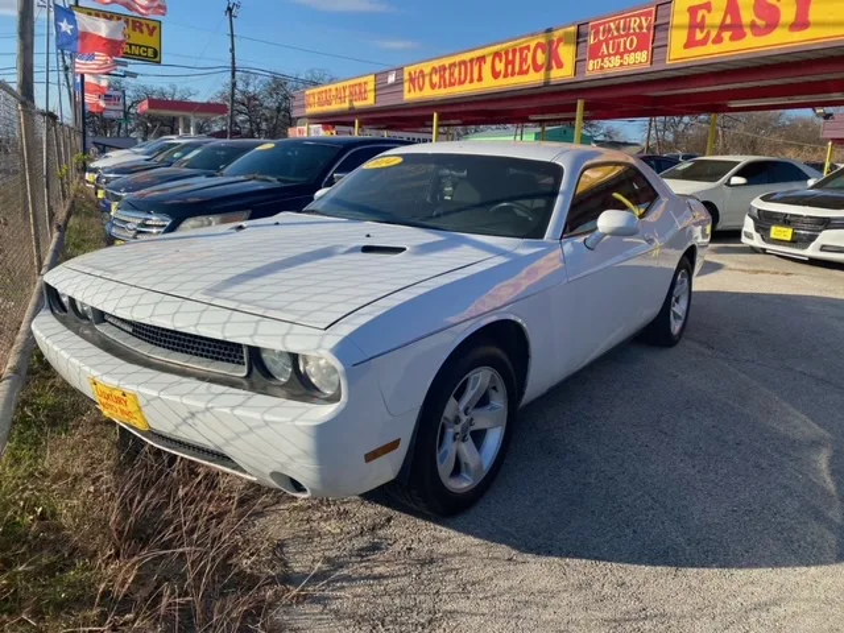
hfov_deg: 67.3
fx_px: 634
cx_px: 422
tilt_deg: -12.5
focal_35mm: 26
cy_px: 316
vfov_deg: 53.1
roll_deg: -3.1
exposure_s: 1/2066
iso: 32
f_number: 1.8
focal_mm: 4.25
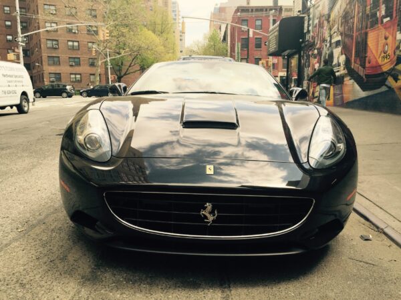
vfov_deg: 48.2
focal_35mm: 29
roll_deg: -0.1
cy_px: 150
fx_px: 336
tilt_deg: -9.3
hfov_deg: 61.7
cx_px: 200
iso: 32
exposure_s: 1/807
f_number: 2.2
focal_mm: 4.15
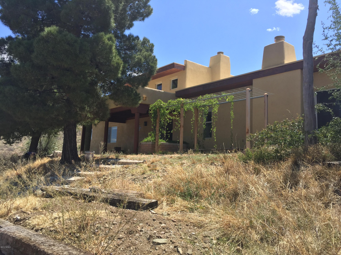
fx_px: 286
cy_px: 128
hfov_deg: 61.7
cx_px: 170
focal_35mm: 29
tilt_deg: +7.2
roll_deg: -1.2
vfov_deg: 48.2
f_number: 2.2
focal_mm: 4.15
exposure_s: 1/1412
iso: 32
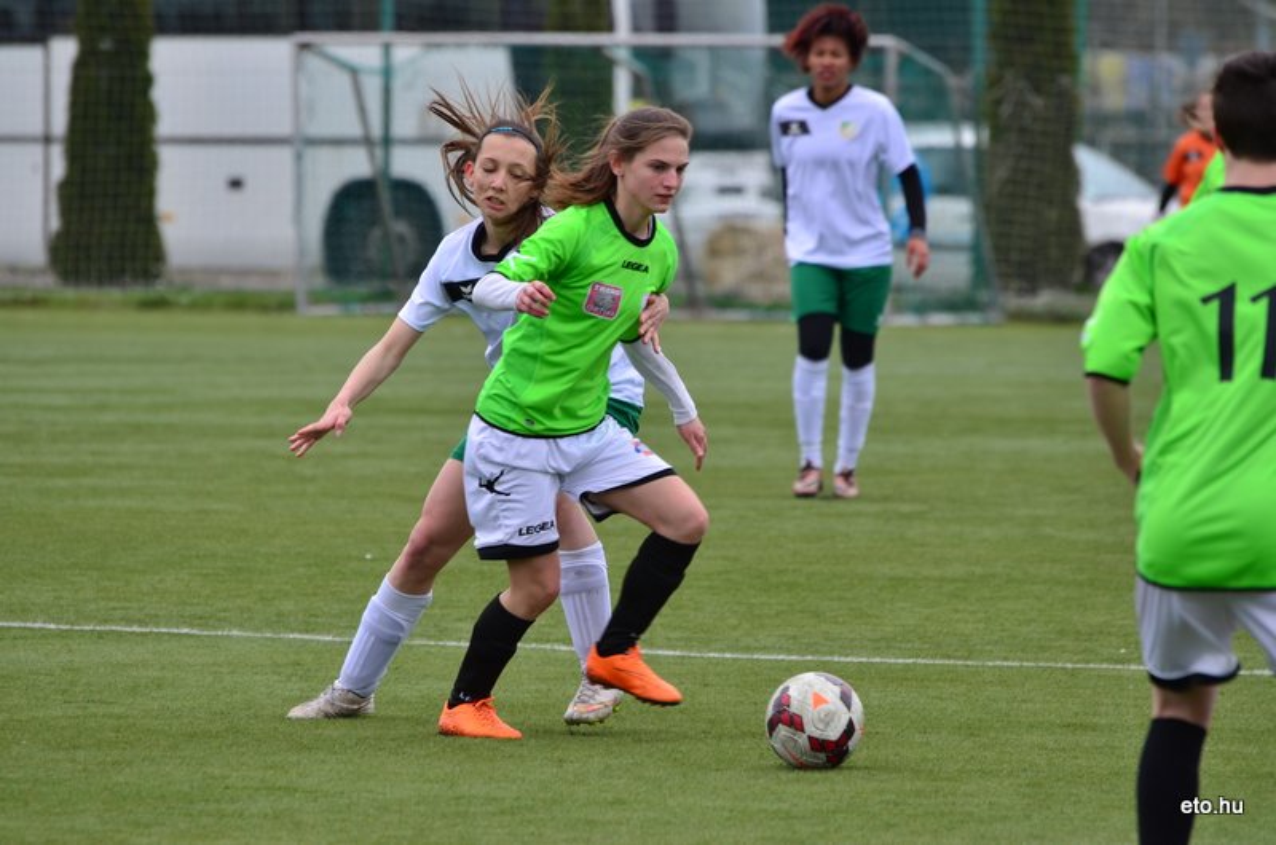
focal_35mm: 375
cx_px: 638
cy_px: 422
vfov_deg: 3.7
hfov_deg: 5.5
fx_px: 13265
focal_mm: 250
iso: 160
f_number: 5.6
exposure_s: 1/500
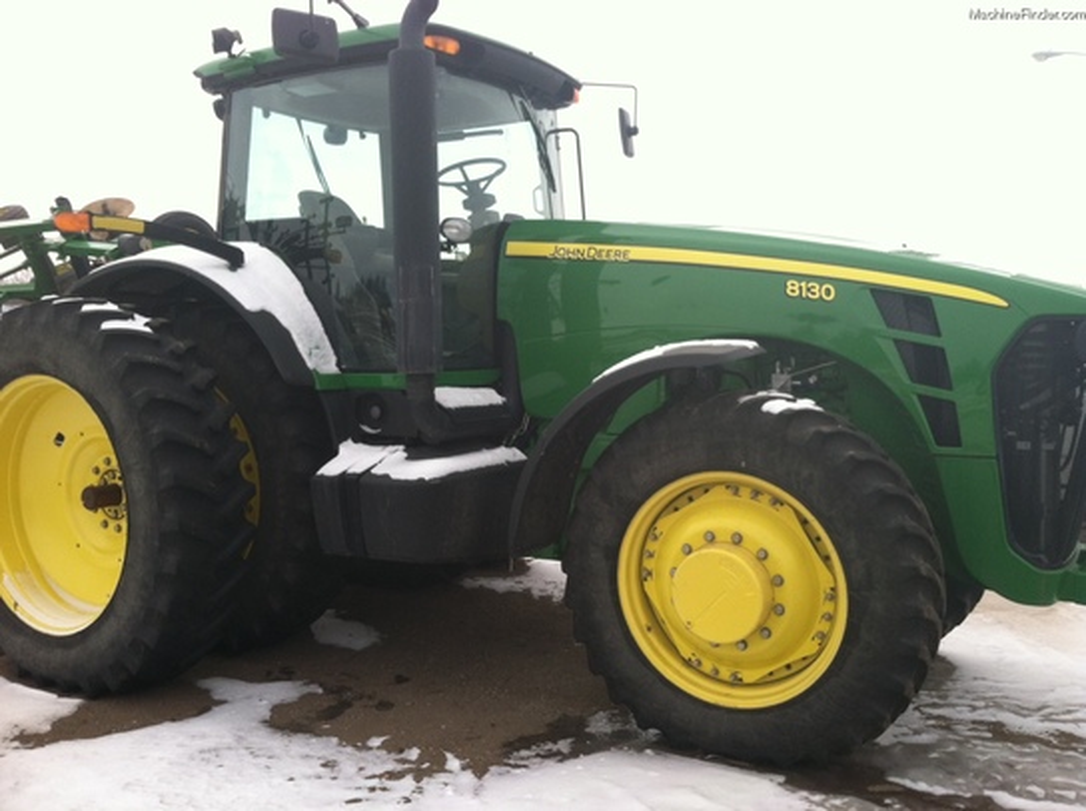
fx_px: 1096
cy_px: 406
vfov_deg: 40.6
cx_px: 543
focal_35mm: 35
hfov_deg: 52.7
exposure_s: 1/492
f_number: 2.8
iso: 80
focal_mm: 3.85
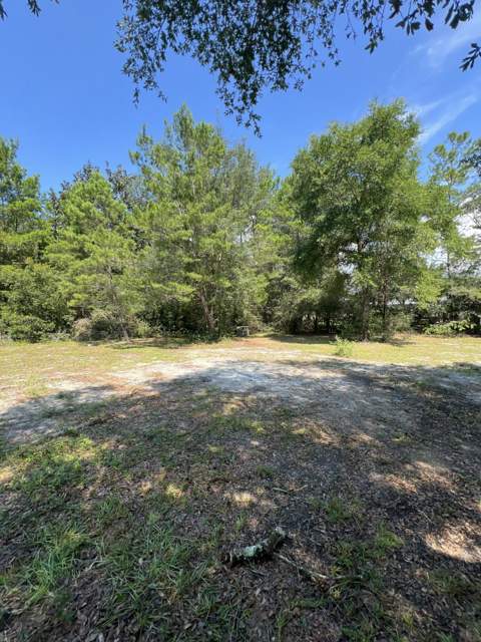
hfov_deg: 89.9
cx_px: 240
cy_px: 321
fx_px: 241
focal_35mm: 13
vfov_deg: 106.2
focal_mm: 1.57
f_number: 1.8
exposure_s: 1/359
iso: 32
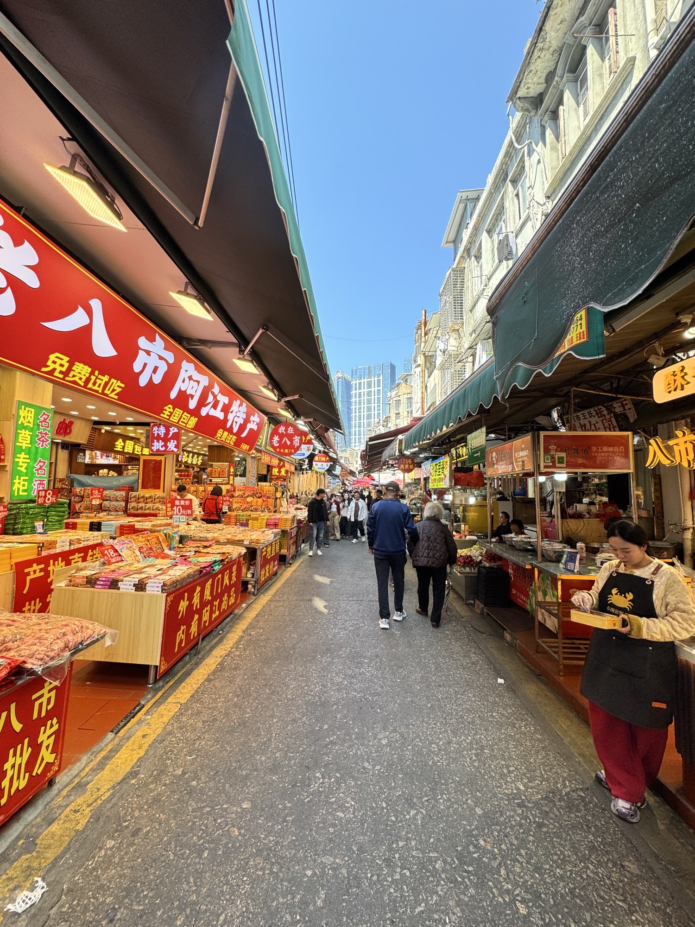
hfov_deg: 85.7
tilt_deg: +4.8
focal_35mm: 14
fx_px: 375
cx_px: 348
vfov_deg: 102.1
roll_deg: -1.8
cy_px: 464
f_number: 2.2
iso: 40
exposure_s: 1/370
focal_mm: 2.22
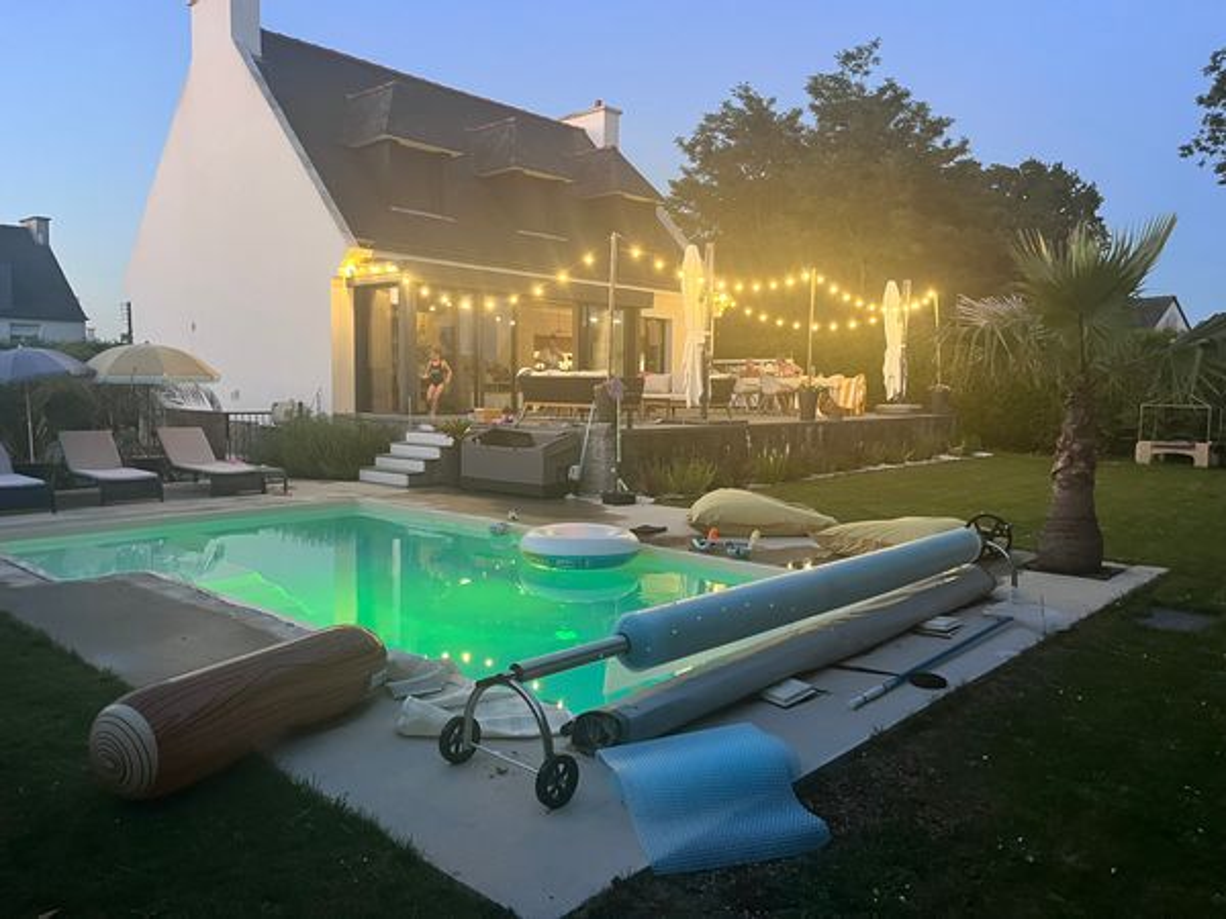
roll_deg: -0.5
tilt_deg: -4.5
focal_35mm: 26
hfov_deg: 67.3
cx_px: 613
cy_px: 460
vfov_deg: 53.1
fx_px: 921
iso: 500
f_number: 1.6
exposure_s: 1/33
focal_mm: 5.1
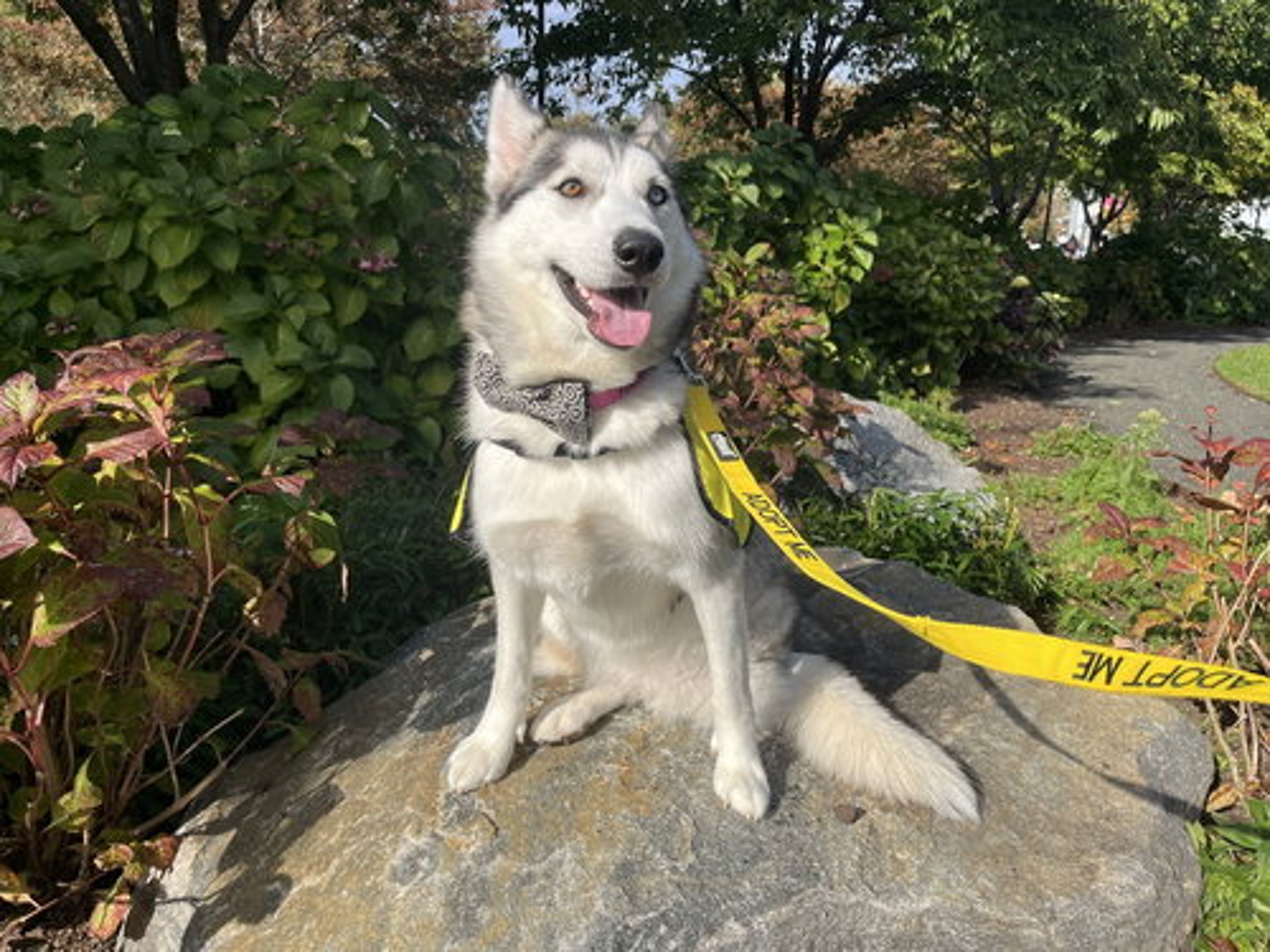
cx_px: 635
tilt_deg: -10.5
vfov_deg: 53.1
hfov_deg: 67.3
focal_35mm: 26
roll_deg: -1.6
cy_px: 476
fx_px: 954
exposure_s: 1/2755
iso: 50
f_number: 1.6
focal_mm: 5.1
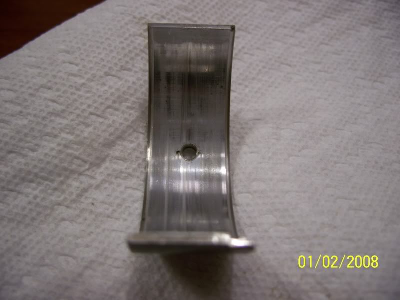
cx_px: 200
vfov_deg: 38.7
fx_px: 428
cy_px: 150
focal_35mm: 37
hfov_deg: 50.1
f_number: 2.8
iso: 125
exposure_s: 1/30
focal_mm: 7.8
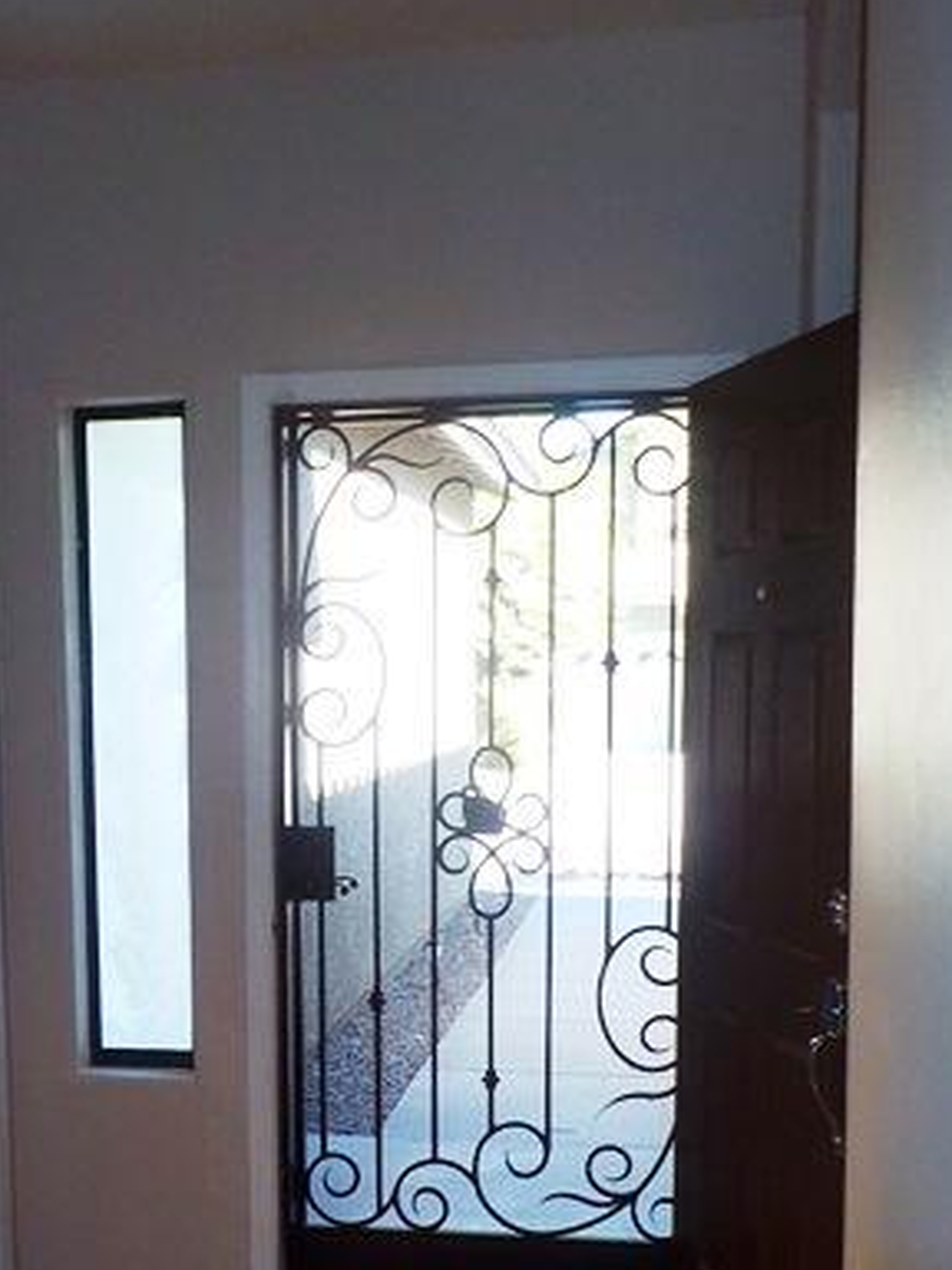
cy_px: 847
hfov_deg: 28.5
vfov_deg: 37.8
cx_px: 202
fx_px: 1833
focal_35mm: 50
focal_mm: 4.1
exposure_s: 1/30
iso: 220
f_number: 3.3
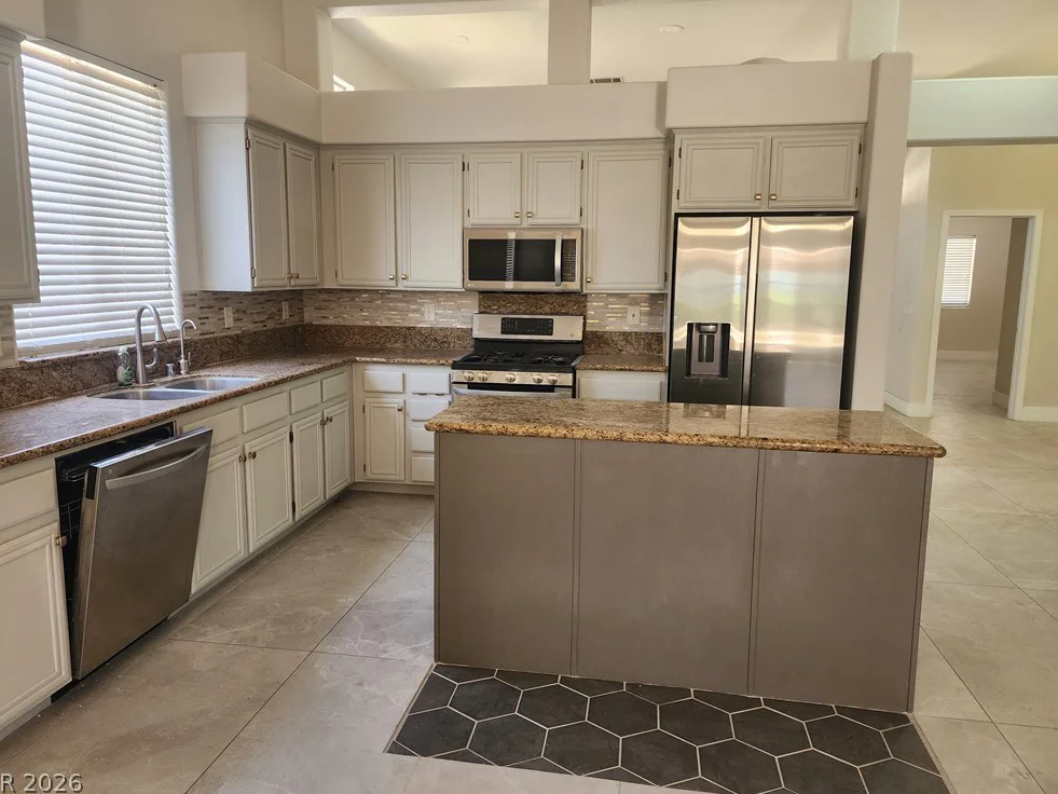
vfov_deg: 56.8
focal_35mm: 24
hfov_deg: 71.6
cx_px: 517
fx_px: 734
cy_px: 386
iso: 250
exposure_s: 1/120
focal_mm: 6.4
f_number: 1.8
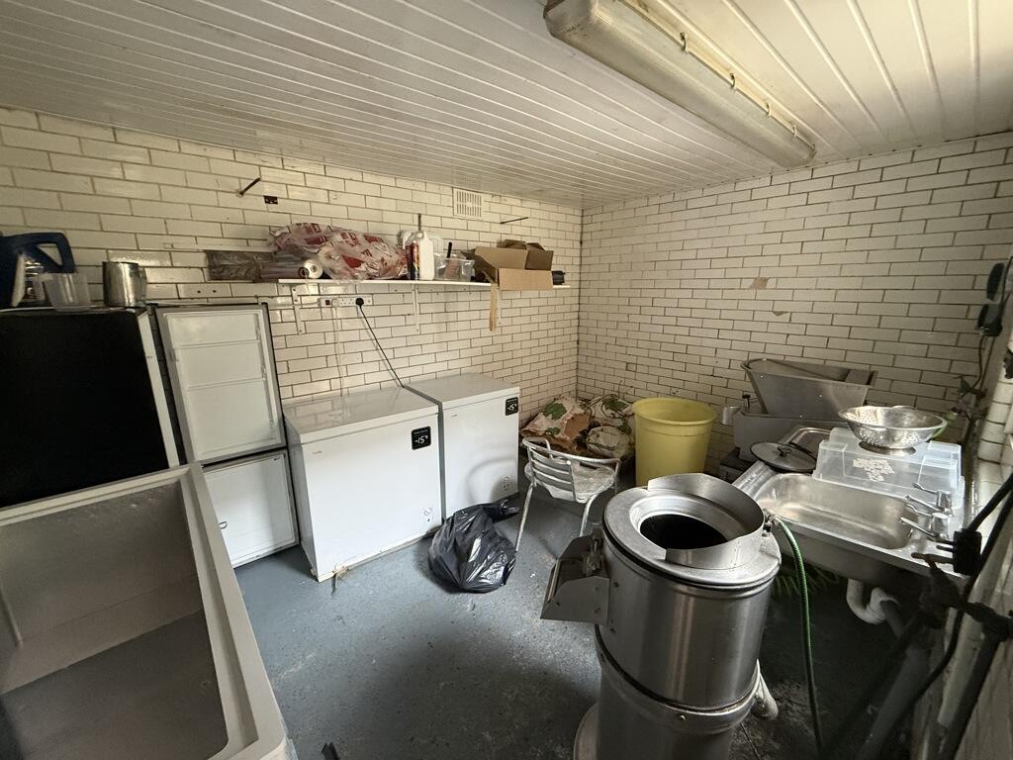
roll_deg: +1.1
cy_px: 380
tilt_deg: -13.4
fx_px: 410
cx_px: 506
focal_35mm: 14
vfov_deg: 85.7
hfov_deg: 102.1
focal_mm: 2.22
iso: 500
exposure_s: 1/60
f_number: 2.2
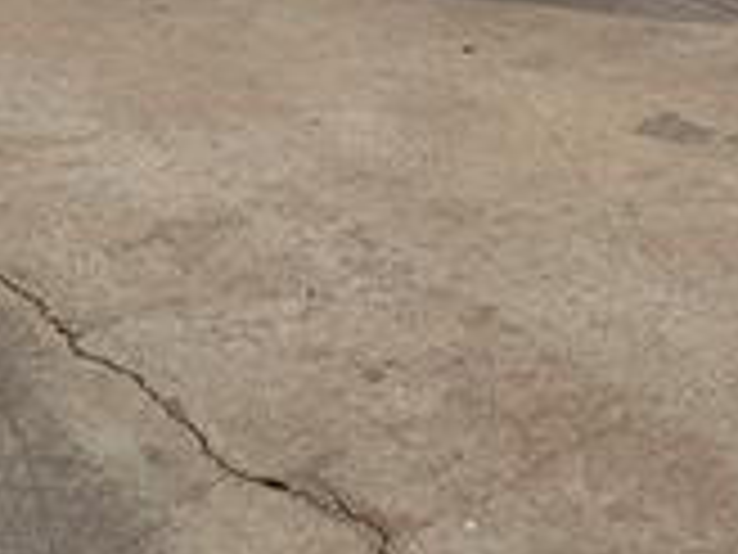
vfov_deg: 15.4
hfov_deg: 24.0
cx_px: 500
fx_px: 1727
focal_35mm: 81
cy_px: -482
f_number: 2.2
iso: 50
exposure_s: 1/2327
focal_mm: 2.2
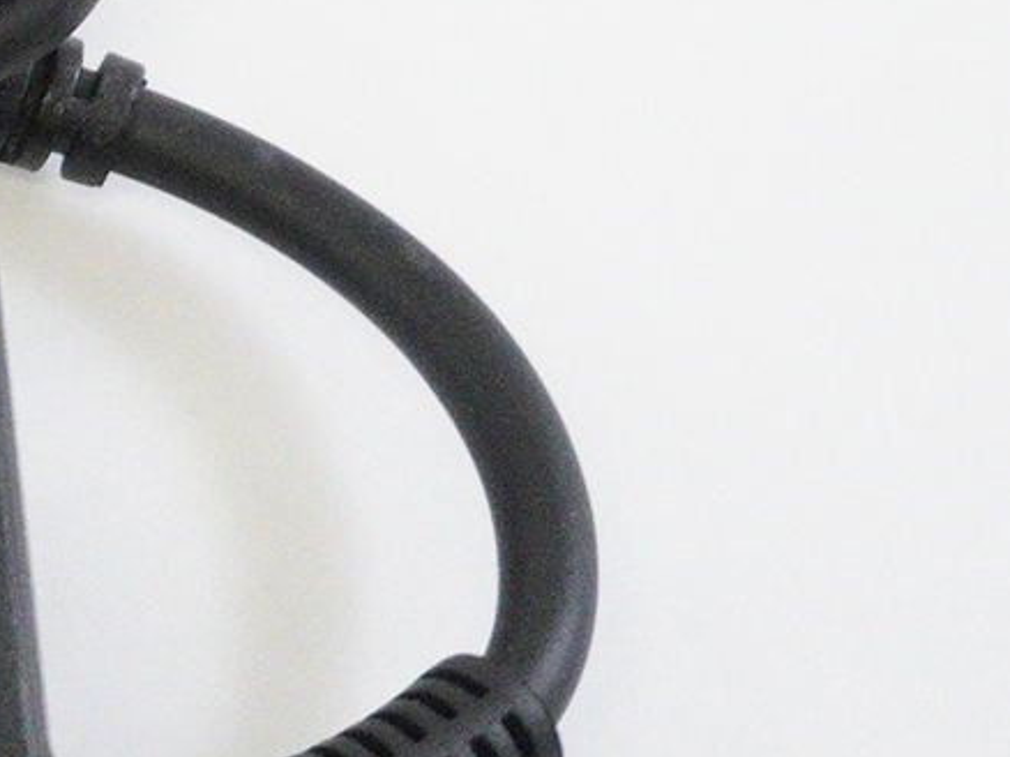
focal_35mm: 214
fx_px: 6241
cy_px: 575
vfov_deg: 6.9
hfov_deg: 8.4
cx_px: -1460
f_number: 5.6
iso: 5000
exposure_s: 1/200
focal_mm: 26
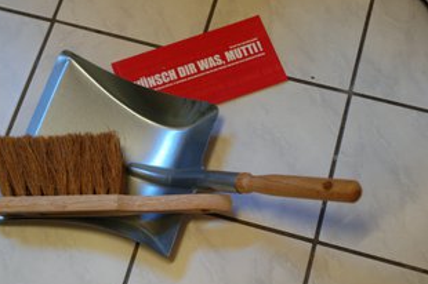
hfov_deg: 29.8
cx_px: 175
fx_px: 803
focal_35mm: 68
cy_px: 135
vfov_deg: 20.1
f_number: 3.5
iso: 800
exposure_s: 1/40
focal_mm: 35
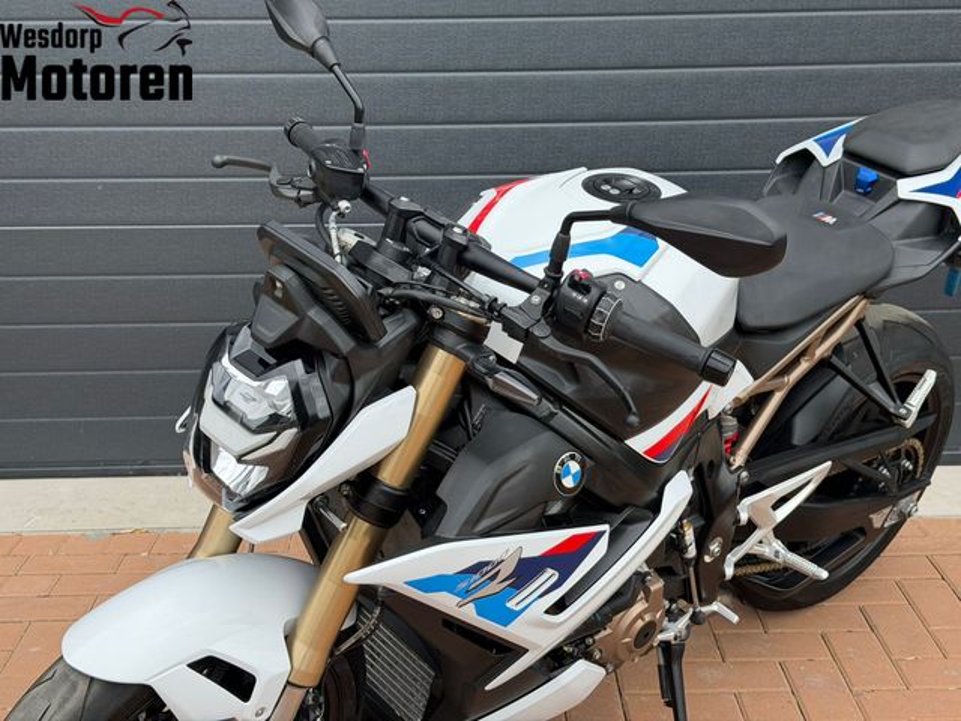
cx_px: 480
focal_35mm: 48
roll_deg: +0.8
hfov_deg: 39.7
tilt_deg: -16.4
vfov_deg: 30.3
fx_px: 1333
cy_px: 360
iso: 80
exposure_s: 1/1575
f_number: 1.78
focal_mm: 6.76
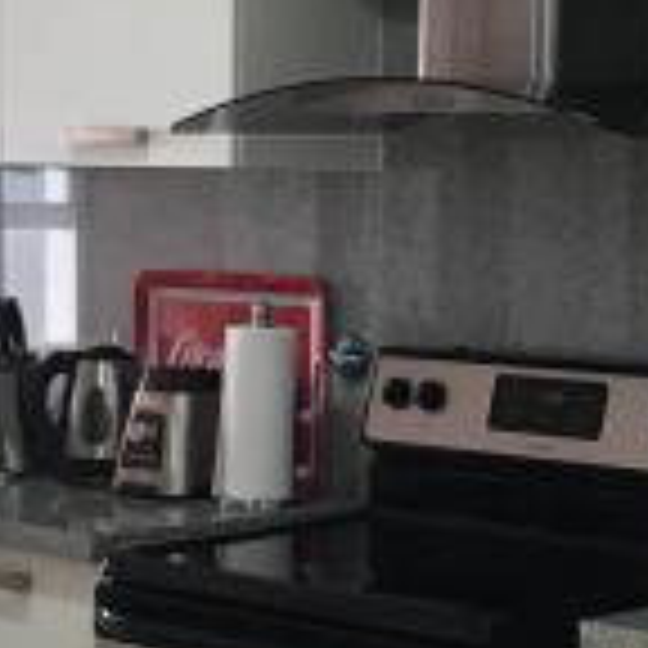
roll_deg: +0.0
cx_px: 346
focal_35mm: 114
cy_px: 414
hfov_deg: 15.3
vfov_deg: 15.3
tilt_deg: -6.1
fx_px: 2414
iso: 125
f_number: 2.2
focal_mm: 4.15
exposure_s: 1/30
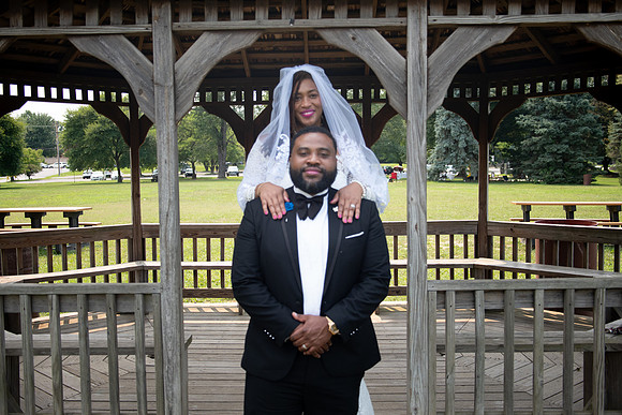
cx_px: 311
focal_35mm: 42
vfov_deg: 31.9
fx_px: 726
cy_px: 208
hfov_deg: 46.4
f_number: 4.2
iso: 800
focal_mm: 41
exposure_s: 1/1600
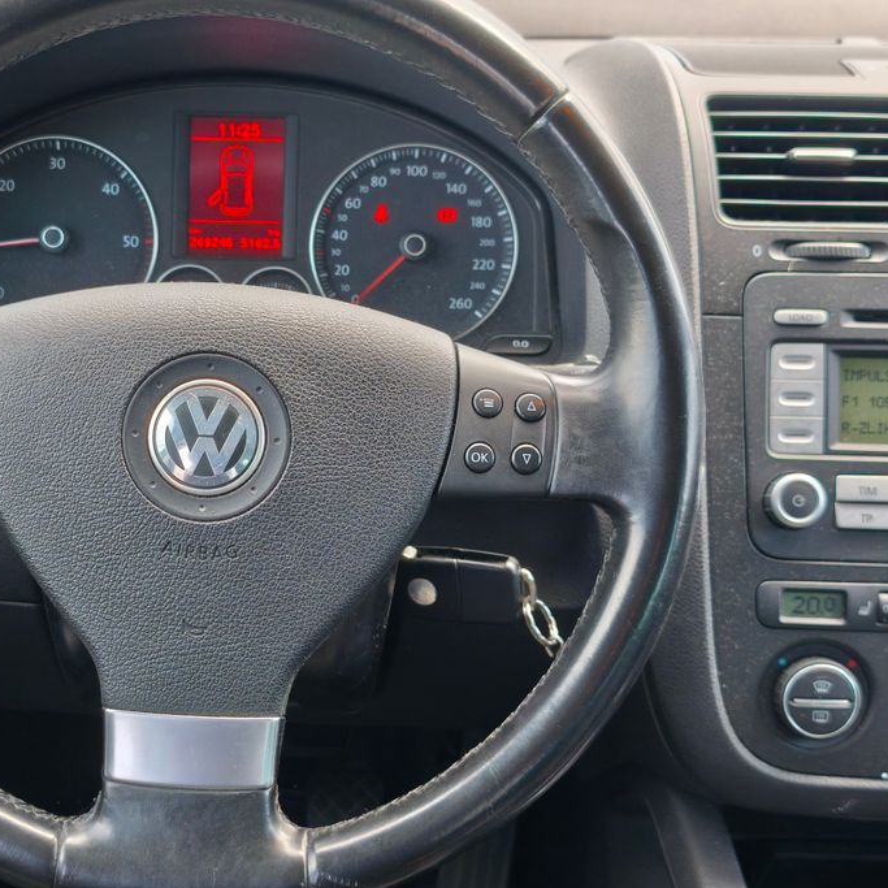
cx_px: 257
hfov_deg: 27.9
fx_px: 1770
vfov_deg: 28.2
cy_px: 437
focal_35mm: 61
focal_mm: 6.57
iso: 50
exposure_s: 1/100
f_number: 1.6
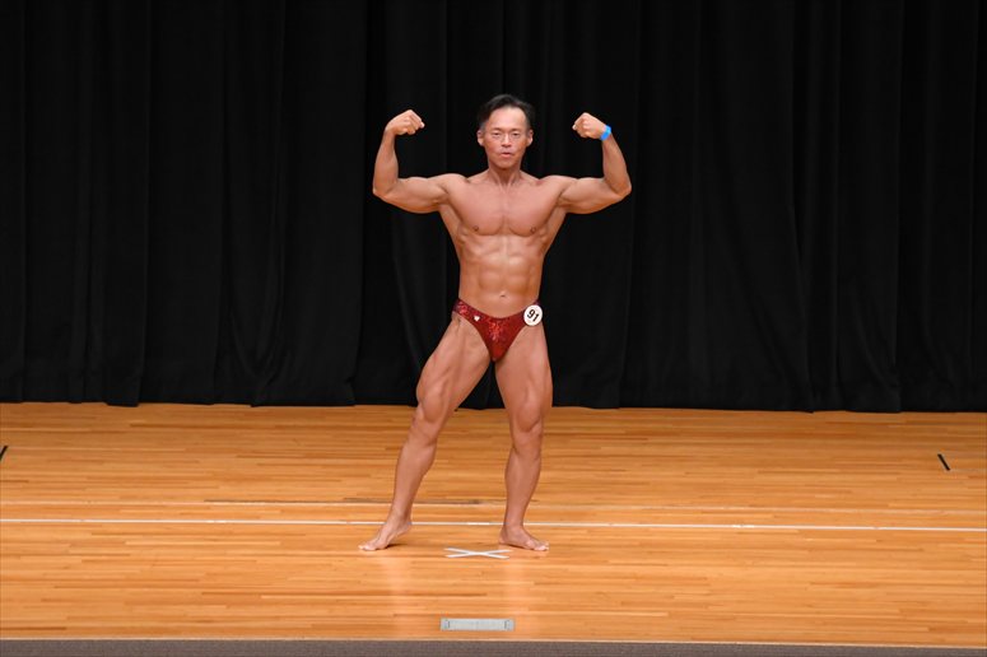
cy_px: 328
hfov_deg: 9.2
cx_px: 494
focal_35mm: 225
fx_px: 6166
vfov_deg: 6.1
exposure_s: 1/400
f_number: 5.6
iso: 3200
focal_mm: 150
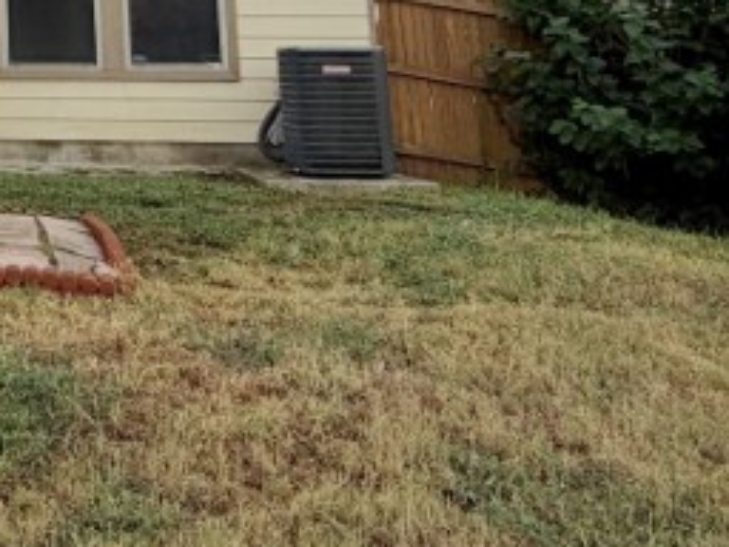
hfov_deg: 29.3
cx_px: -159
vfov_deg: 22.9
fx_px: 1179
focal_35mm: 56
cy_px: -185
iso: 50
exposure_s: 1/502
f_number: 2.2
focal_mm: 2.22
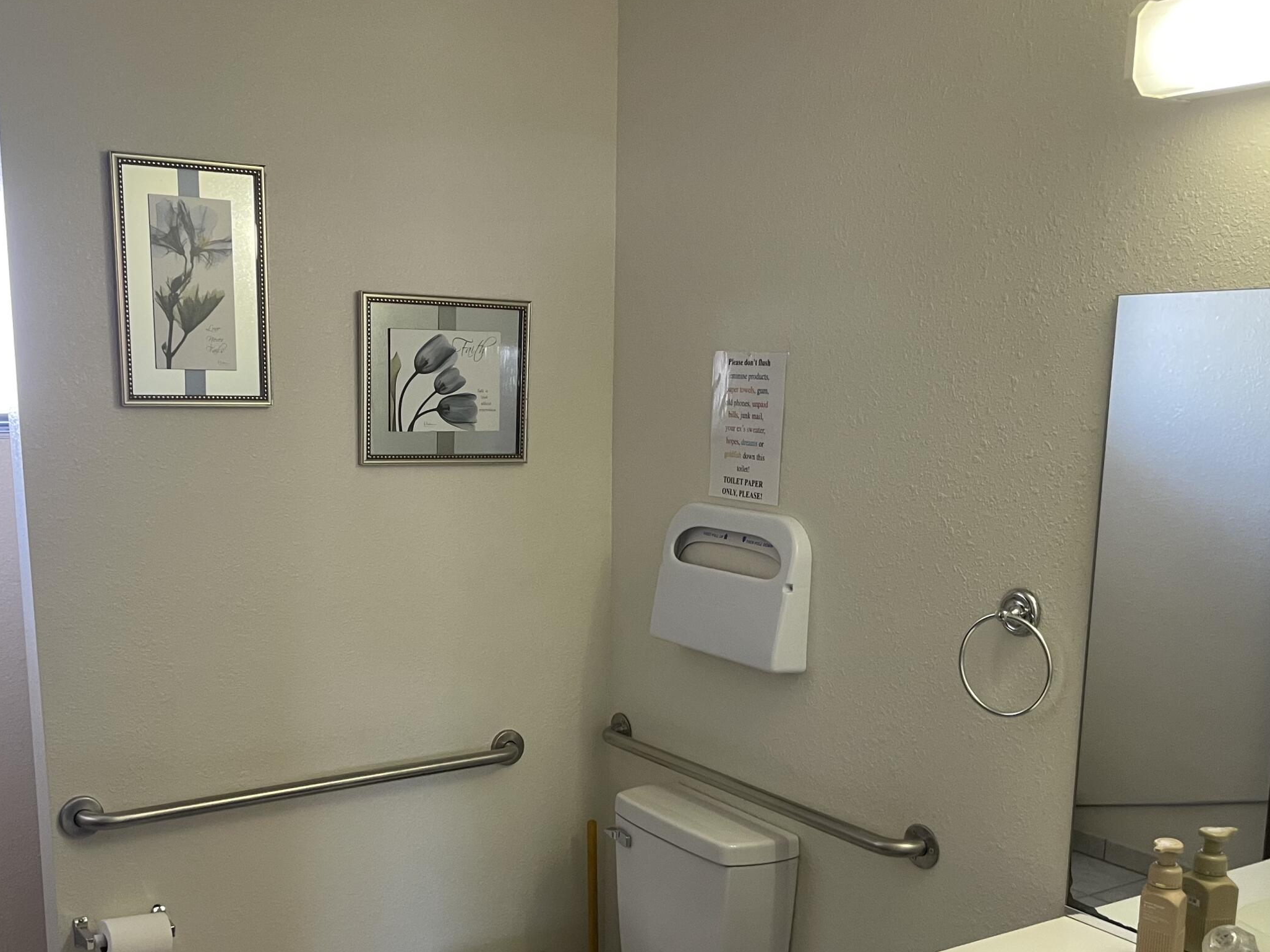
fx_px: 1394
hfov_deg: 48.8
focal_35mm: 38
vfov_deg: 37.2
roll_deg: -0.3
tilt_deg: -12.1
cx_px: 539
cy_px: 650
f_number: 1.6
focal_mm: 4.2
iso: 125
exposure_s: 1/60
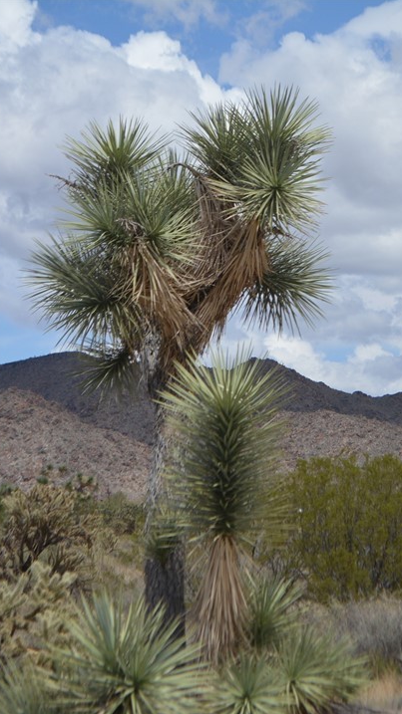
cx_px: 382
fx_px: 2480
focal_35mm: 131
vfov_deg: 16.4
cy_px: 358
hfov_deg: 9.2
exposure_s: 1/2000
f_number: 7.1
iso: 400
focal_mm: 55
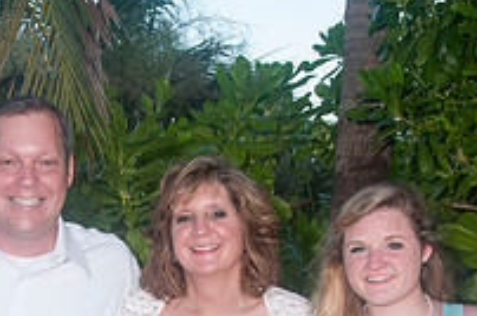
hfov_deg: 18.1
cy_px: 421
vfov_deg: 11.8
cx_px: 90
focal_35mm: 112
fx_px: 1482
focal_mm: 26
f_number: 9
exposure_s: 1/125
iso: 200
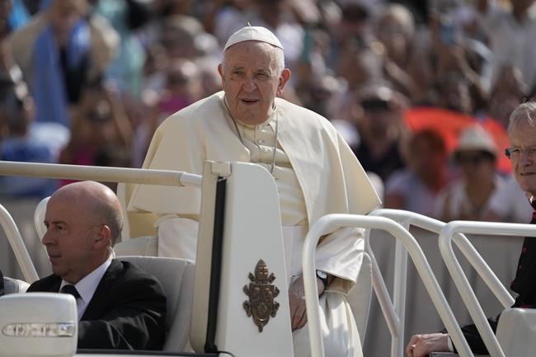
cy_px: 178
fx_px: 8931
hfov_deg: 3.4
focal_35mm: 600
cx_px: 268
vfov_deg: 2.3
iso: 800
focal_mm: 600
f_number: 6.3
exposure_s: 1/4000
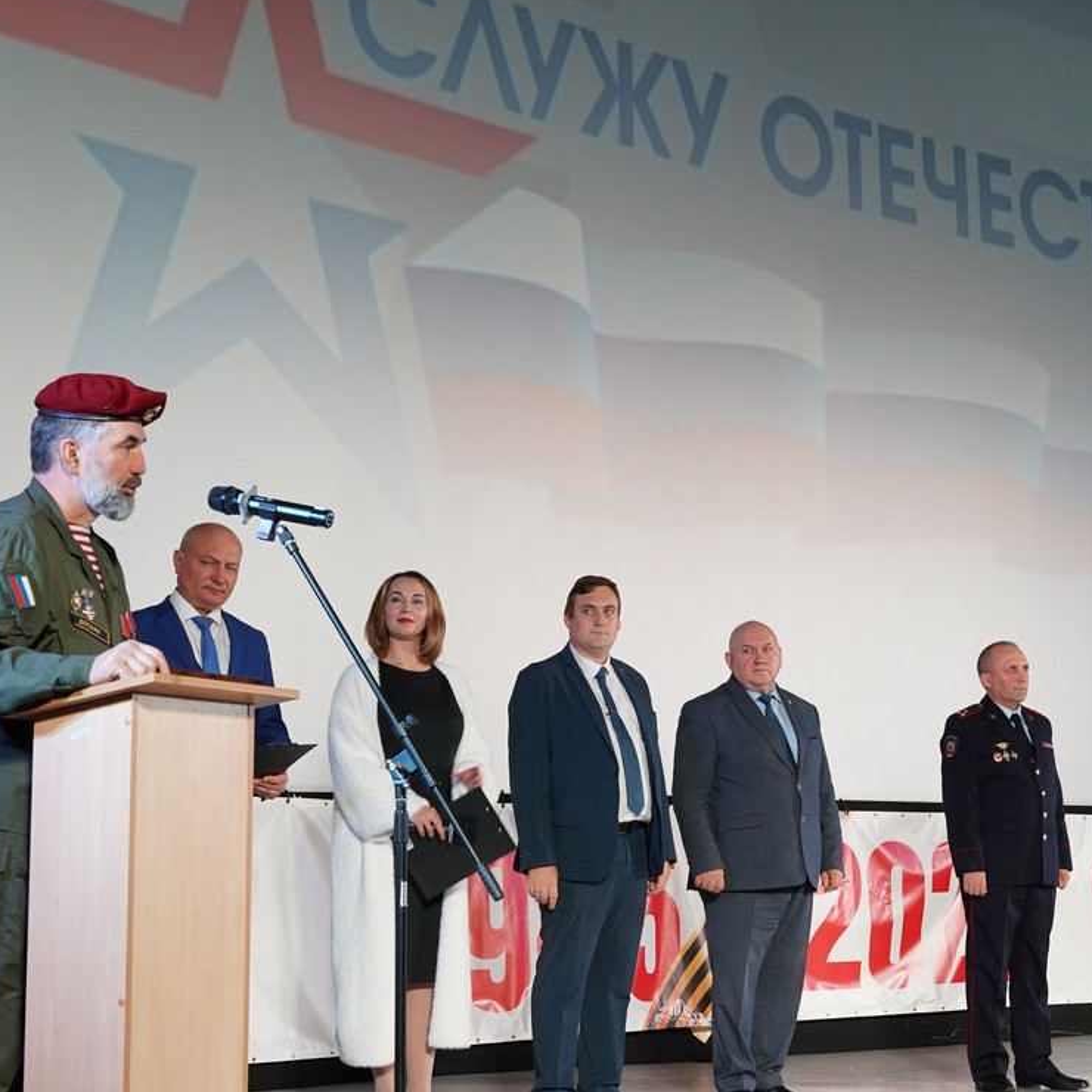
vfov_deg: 27.7
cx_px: 505
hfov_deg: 27.7
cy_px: 651
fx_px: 2213
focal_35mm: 62
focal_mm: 36
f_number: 7.1
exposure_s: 1/40
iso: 1000
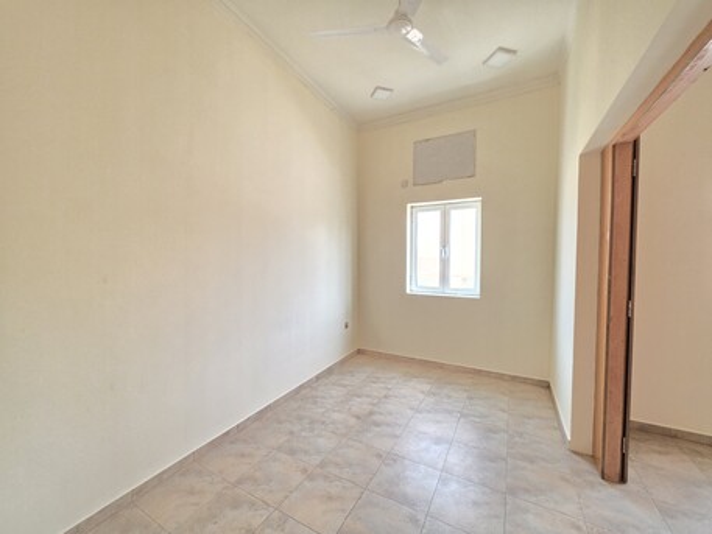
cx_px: 356
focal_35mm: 13
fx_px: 267
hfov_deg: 106.2
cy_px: 267
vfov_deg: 89.9
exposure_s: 1/50
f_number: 1.9
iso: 250
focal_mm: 2.2
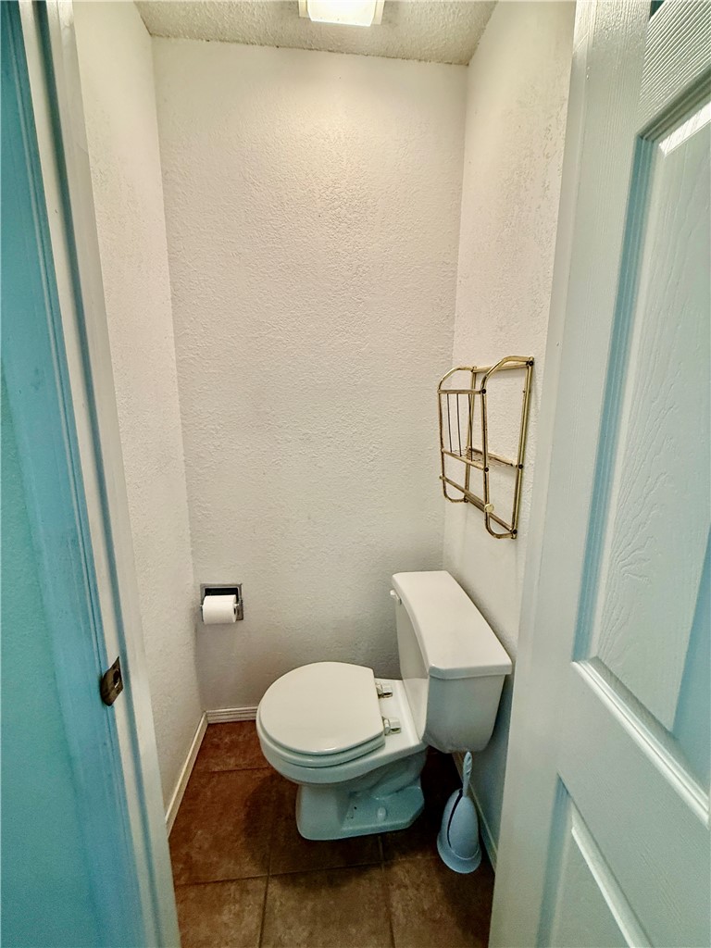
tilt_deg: -10.3
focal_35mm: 14
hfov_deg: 85.7
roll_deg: +0.1
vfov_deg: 102.1
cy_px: 474
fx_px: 383
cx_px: 356
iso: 200
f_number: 2.2
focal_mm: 2.22
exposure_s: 1/60
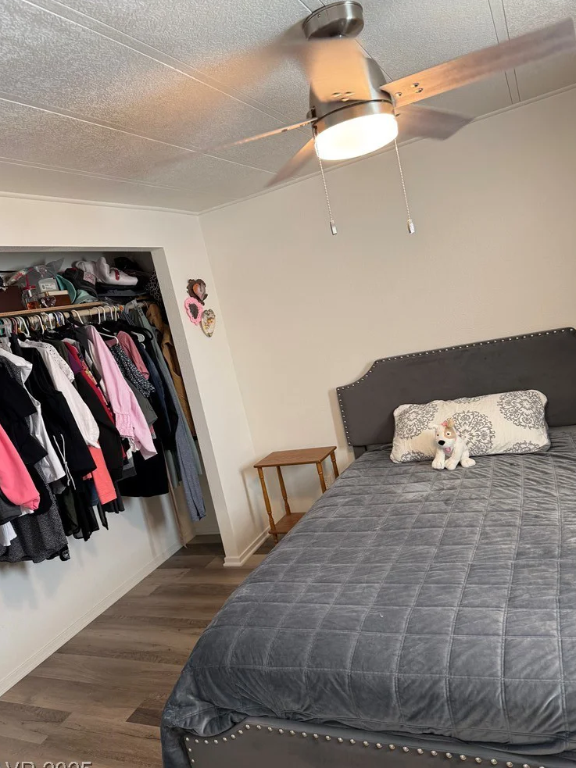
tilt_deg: -9.3
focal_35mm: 25
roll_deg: +12.4
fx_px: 555
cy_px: 393
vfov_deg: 69.4
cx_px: 287
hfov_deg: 54.9
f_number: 1.78
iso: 160
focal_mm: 6.76
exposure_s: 1/60
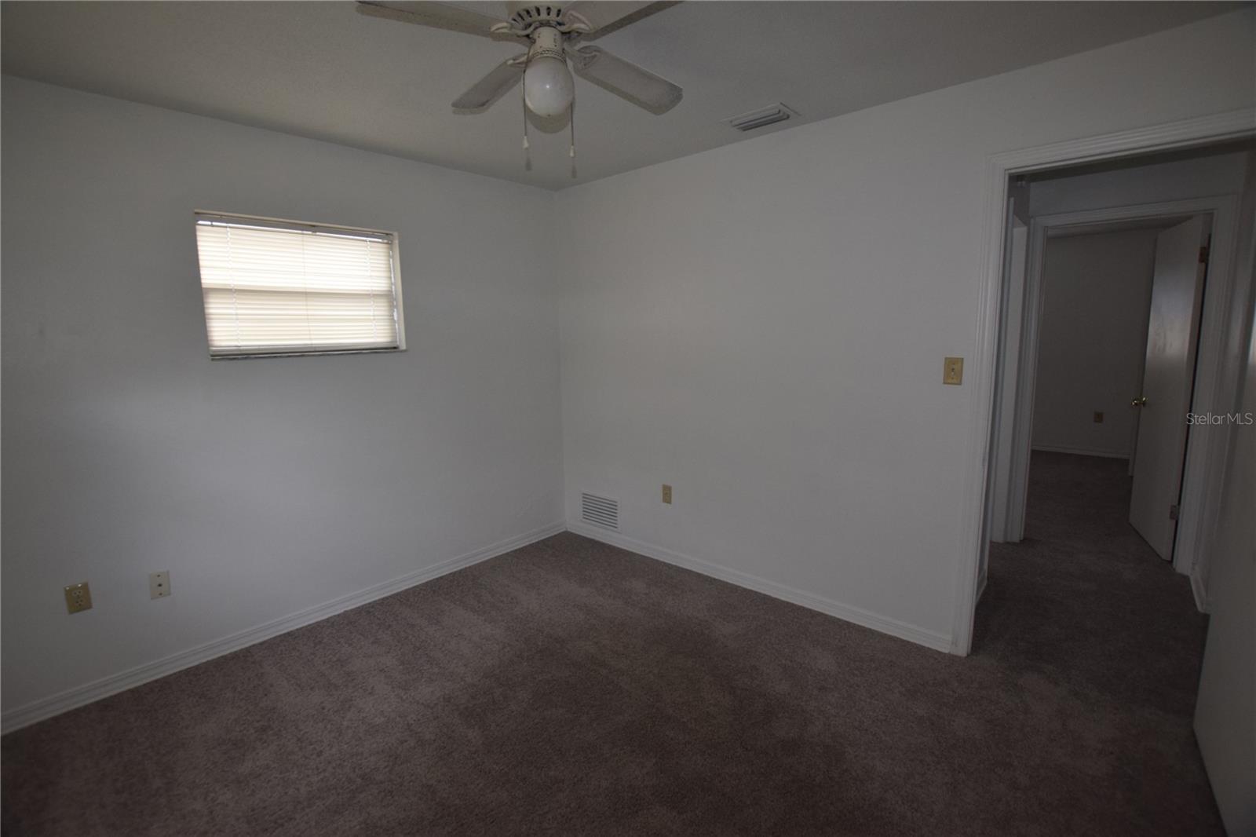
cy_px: 418
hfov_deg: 100.4
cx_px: 628
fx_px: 523
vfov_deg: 77.3
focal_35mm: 15
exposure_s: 1/125
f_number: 5.6
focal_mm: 10
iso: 800
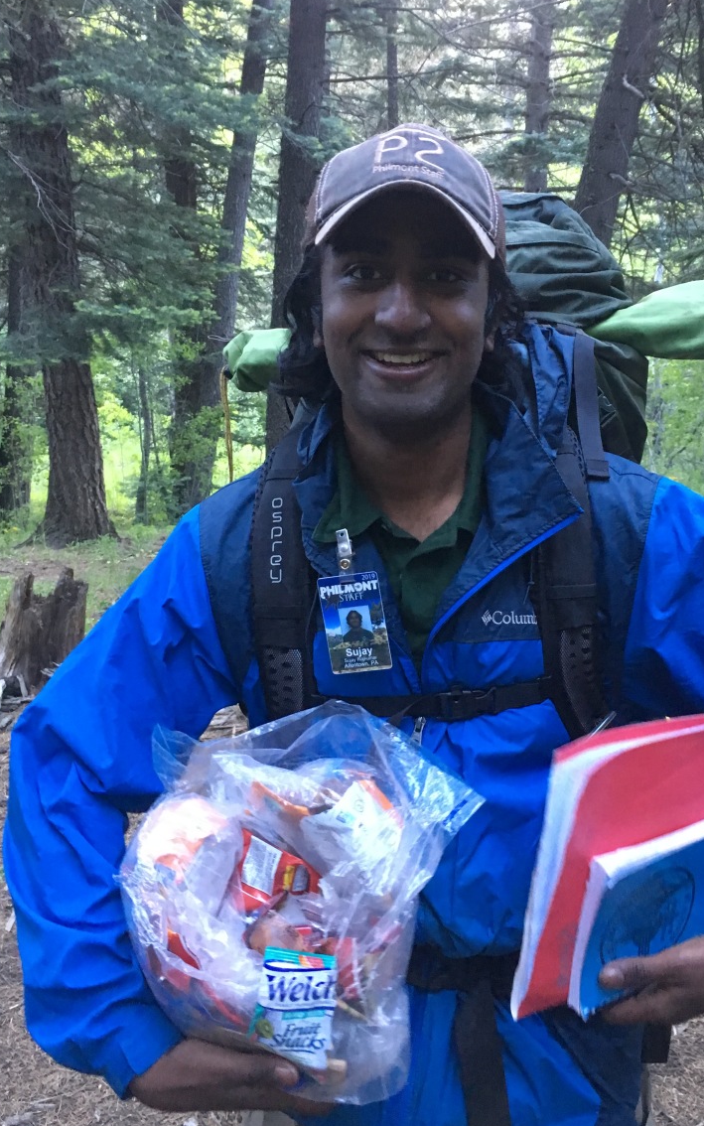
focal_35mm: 37
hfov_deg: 34.4
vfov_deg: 52.7
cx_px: 414
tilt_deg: -12.5
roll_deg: +2.2
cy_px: 544
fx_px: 1136
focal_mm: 4.15
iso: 200
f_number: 2.2
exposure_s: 1/30
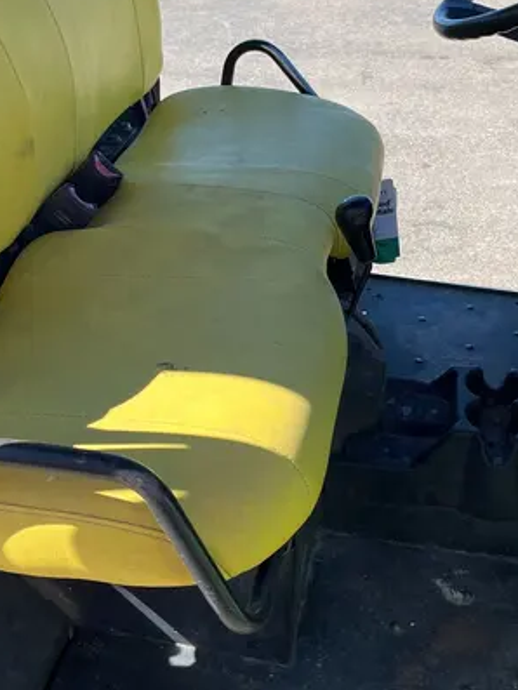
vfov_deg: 39.6
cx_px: 259
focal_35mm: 48
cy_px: 298
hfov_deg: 30.3
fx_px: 957
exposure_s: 1/1441
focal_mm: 5.1
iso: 50
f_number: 1.6
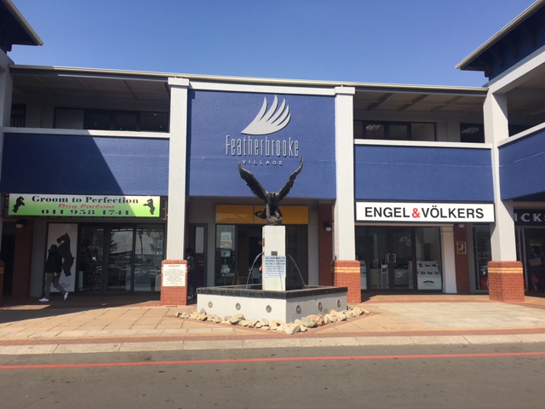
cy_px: 204
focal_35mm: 29
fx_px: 457
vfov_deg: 48.2
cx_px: 272
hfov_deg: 61.7
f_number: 2.2
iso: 25
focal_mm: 4.15
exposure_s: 1/1508
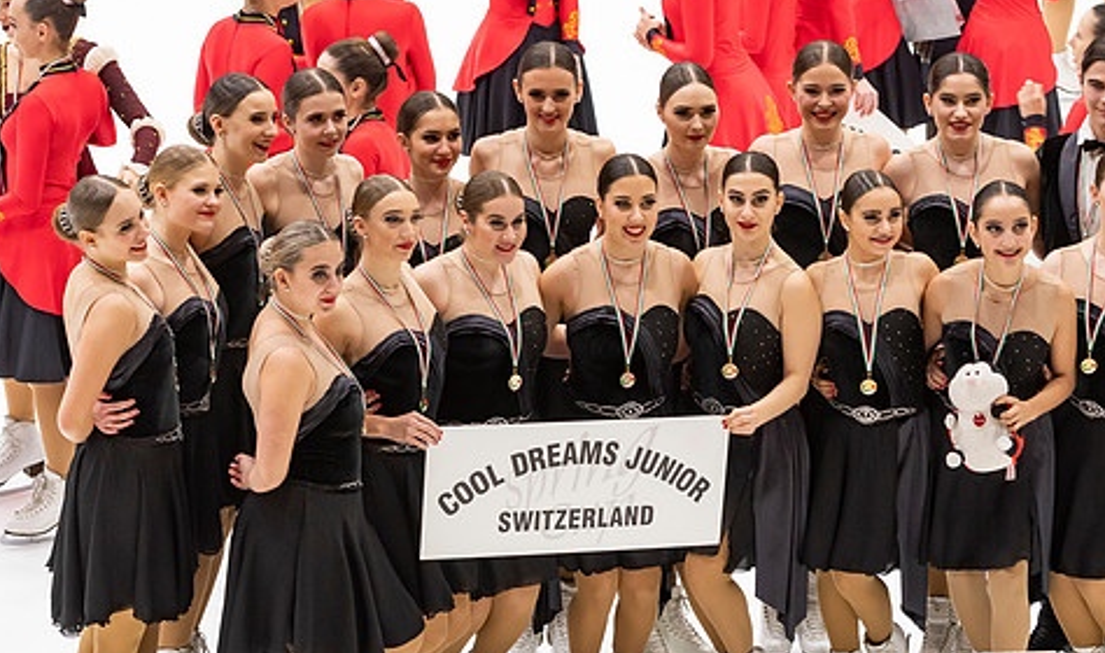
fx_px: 4182
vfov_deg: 8.9
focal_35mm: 141
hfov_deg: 15.0
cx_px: 621
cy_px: 306
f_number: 4.5
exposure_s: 1/125
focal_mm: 70
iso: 800
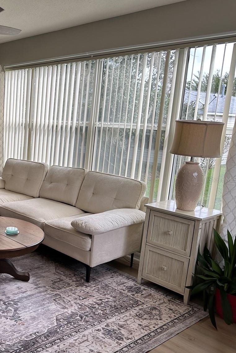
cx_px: -10
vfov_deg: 54.4
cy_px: 179
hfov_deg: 33.9
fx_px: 344
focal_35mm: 35
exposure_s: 1/383
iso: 80
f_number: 1.78
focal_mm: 6.86
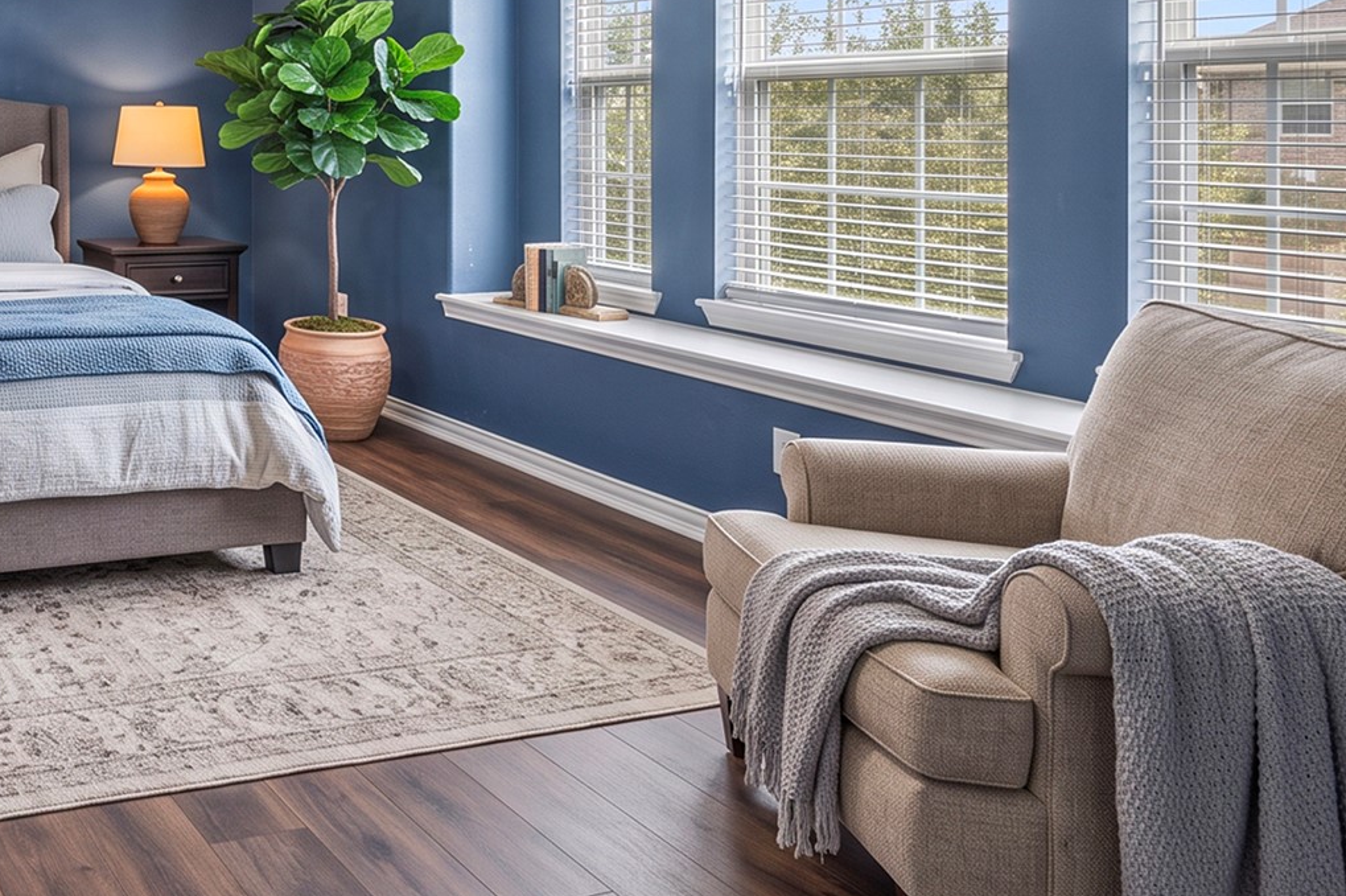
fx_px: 1196
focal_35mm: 32
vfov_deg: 38.6
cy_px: 112
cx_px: -29
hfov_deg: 47.6
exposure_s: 1/6
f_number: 6.3
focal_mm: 15
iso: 125
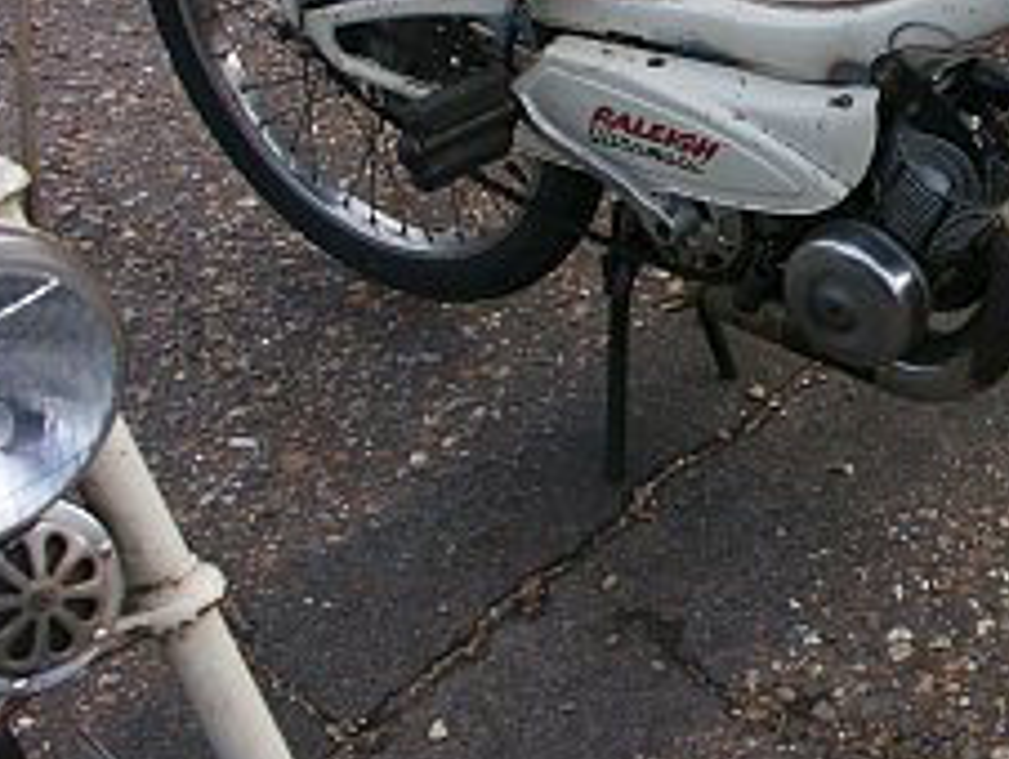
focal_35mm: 66
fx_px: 1926
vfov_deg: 22.0
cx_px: 1011
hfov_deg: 27.6
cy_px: 161
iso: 100
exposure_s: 1/180
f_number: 4.5
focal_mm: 8.35
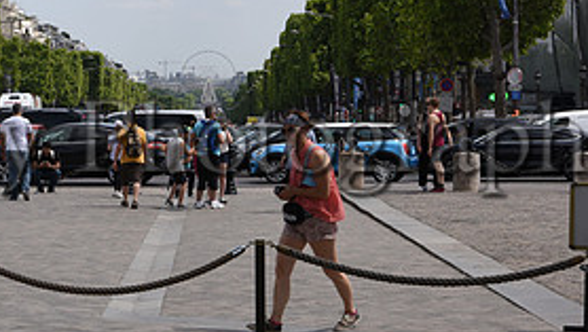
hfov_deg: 16.2
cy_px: 147
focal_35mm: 131
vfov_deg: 9.3
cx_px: 76
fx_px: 2044
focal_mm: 60
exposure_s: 1/125
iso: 220
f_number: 20
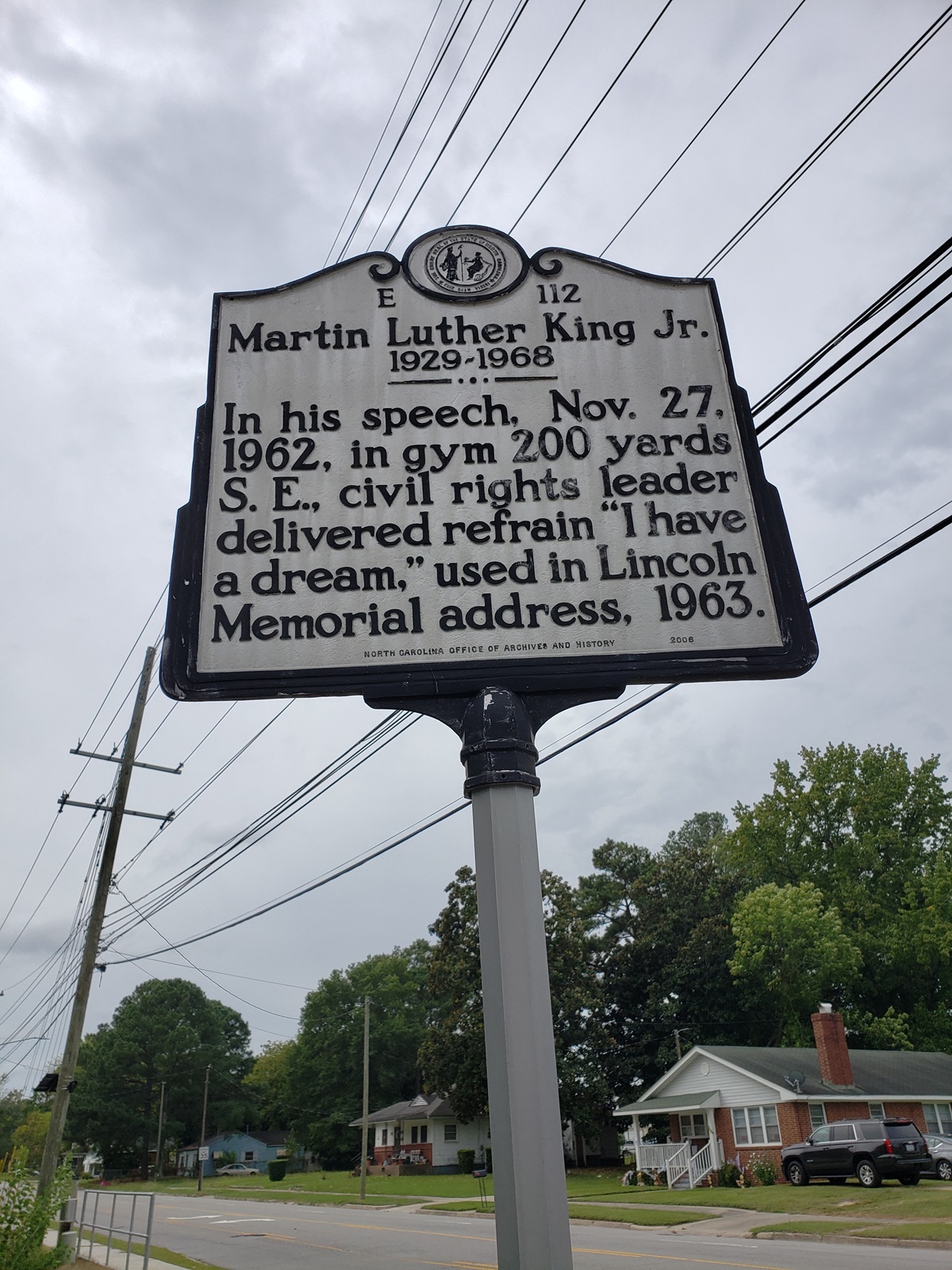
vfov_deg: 67.3
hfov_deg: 53.1
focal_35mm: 26
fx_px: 953
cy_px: 635
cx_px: 476
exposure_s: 1/2106
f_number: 2.4
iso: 50
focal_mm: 4.3
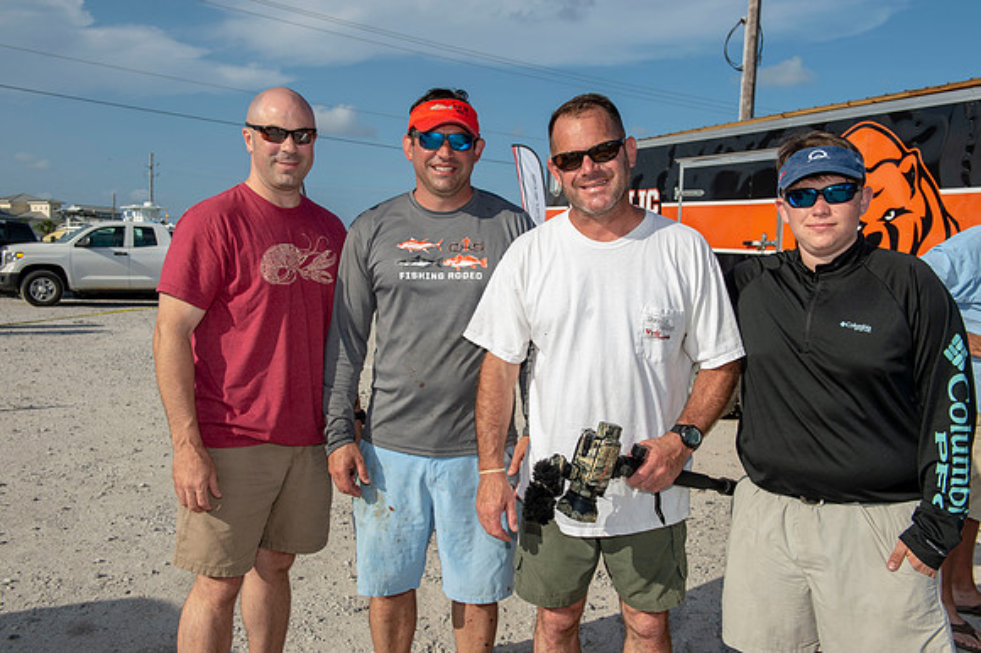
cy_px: 326
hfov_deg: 55.8
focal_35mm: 34
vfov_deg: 38.8
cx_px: 490
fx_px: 926
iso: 50
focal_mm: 34
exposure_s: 1/250
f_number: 8
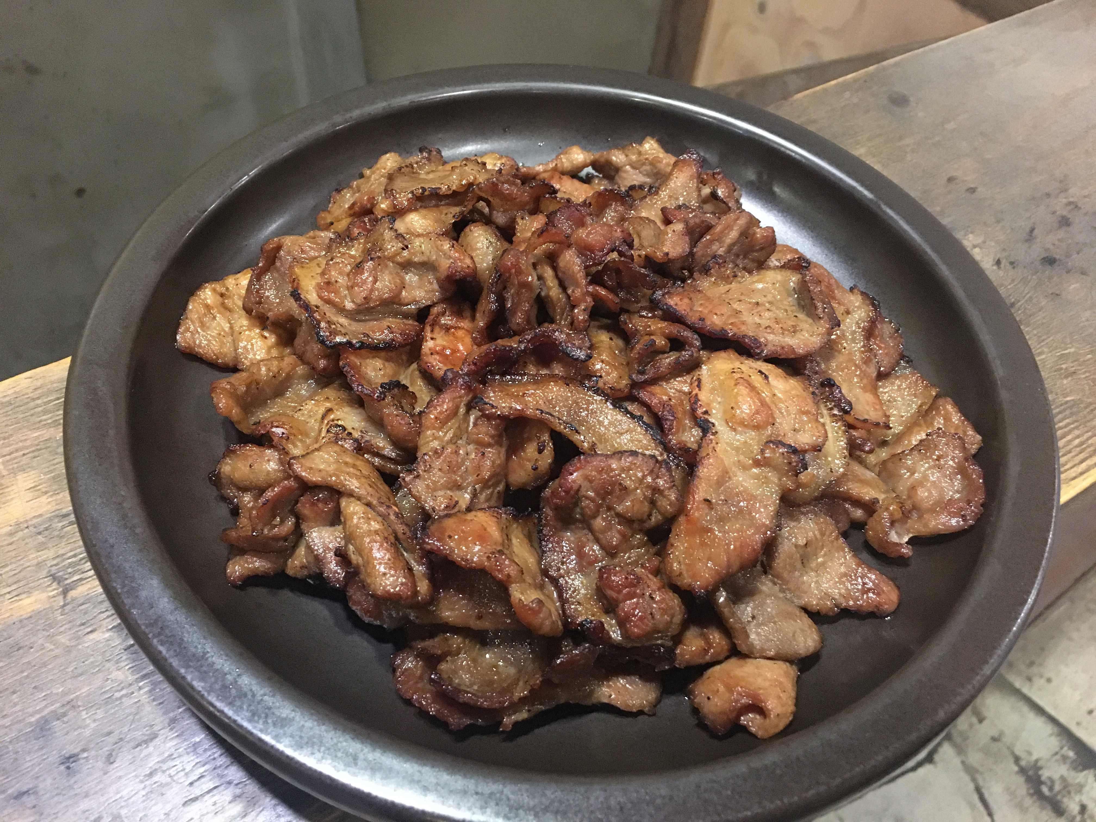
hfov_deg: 61.7
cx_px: 548
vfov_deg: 48.2
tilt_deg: -51.4
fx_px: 918
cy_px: 411
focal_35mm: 29
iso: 320
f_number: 2.2
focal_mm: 4.15
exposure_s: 1/15
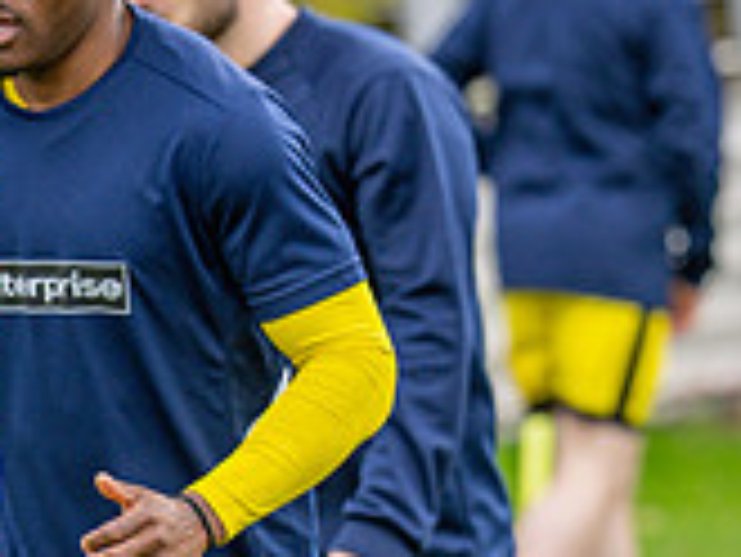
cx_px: -298
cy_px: 777
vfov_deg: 2.8
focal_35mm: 531
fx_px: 11375
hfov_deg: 3.7
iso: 200
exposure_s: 1/1600
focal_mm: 135
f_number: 2.8
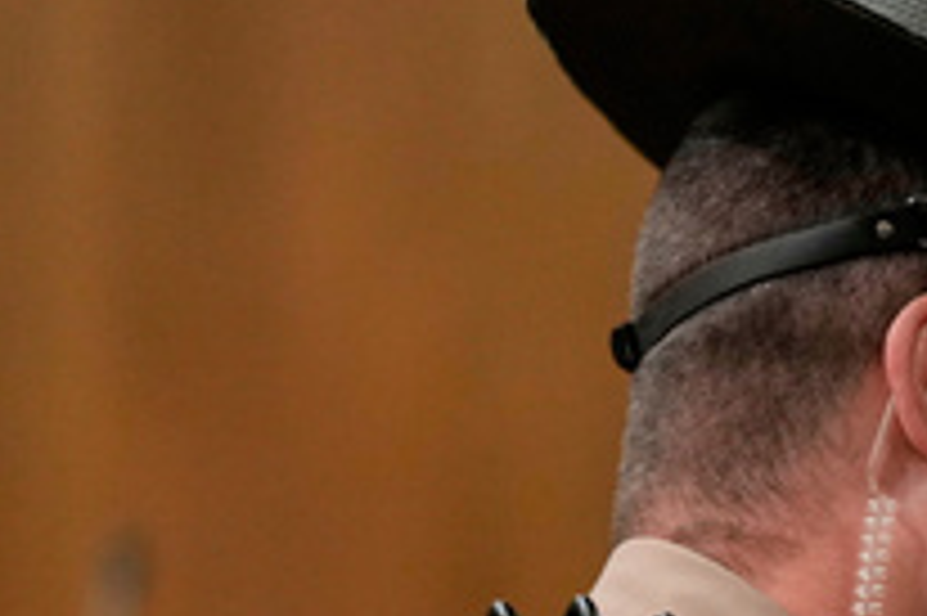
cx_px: 1904
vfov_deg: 3.2
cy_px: 755
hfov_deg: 4.8
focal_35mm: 423
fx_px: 10883
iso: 1250
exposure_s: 1/400
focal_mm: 85
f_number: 1.8
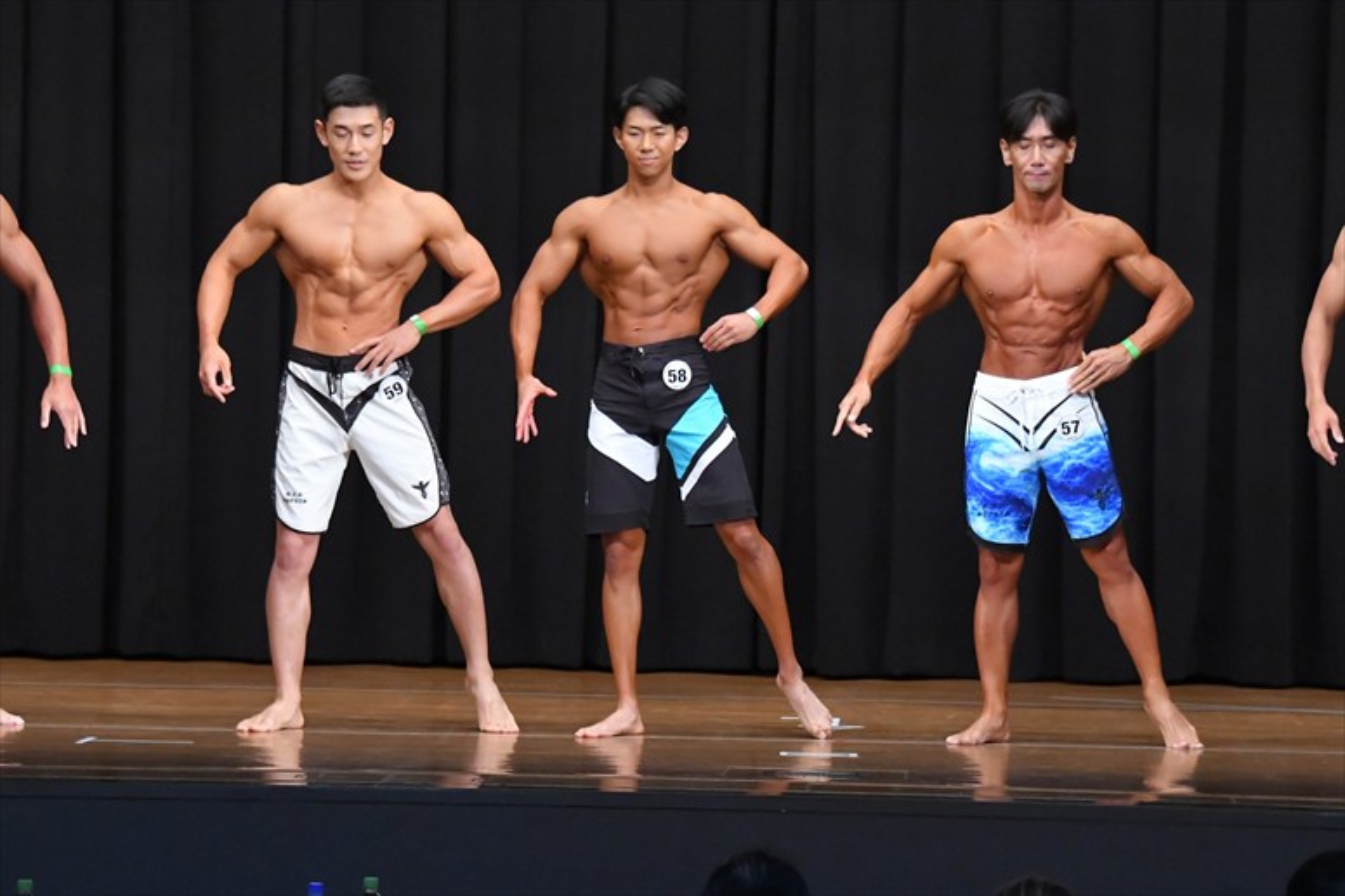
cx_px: 672
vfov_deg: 7.3
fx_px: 6983
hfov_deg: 11.0
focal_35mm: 187
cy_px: 448
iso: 8000
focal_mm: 125
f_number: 5.6
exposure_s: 1/400
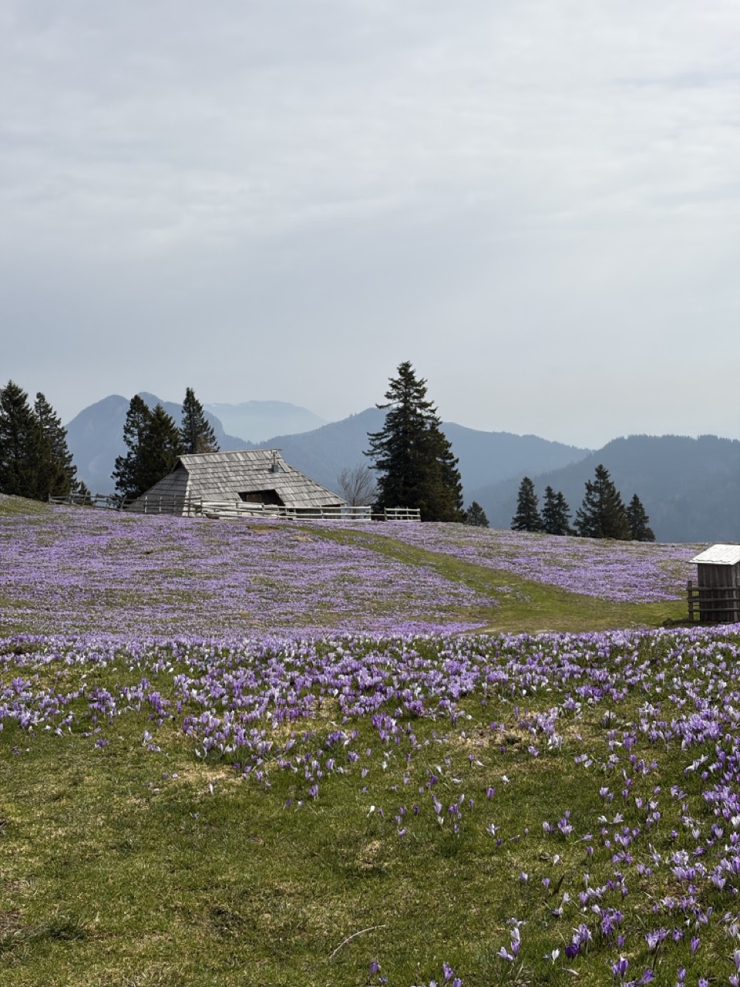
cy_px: 494
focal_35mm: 52
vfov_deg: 36.8
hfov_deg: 28.0
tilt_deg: -4.1
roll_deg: +3.2
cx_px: 370
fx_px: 1482
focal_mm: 5.96
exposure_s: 1/5814
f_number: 1.6
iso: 32
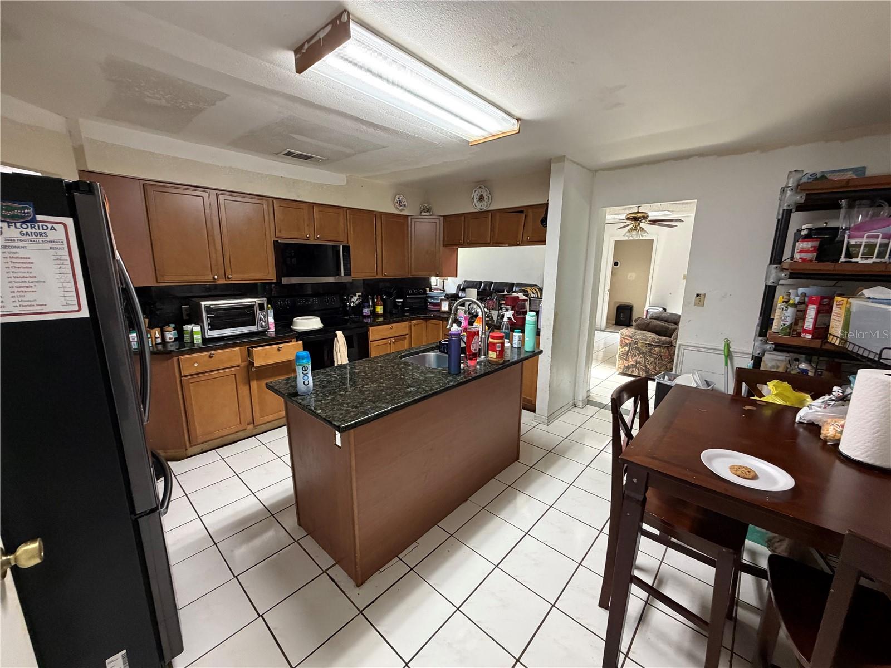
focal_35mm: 14
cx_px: 446
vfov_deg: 85.7
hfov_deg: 102.1
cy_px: 334
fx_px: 360
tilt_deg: -12.4
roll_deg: -0.6
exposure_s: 1/60
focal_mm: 2.22
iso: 320
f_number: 2.2
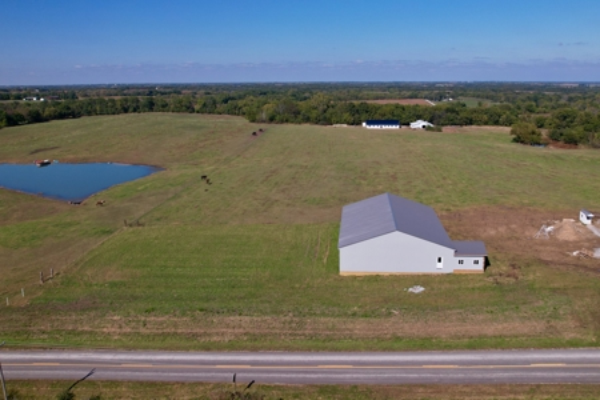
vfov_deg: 57.2
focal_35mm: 22
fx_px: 367
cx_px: 300
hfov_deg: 78.6
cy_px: 200
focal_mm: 8.38
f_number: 2.8
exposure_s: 1/100
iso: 100
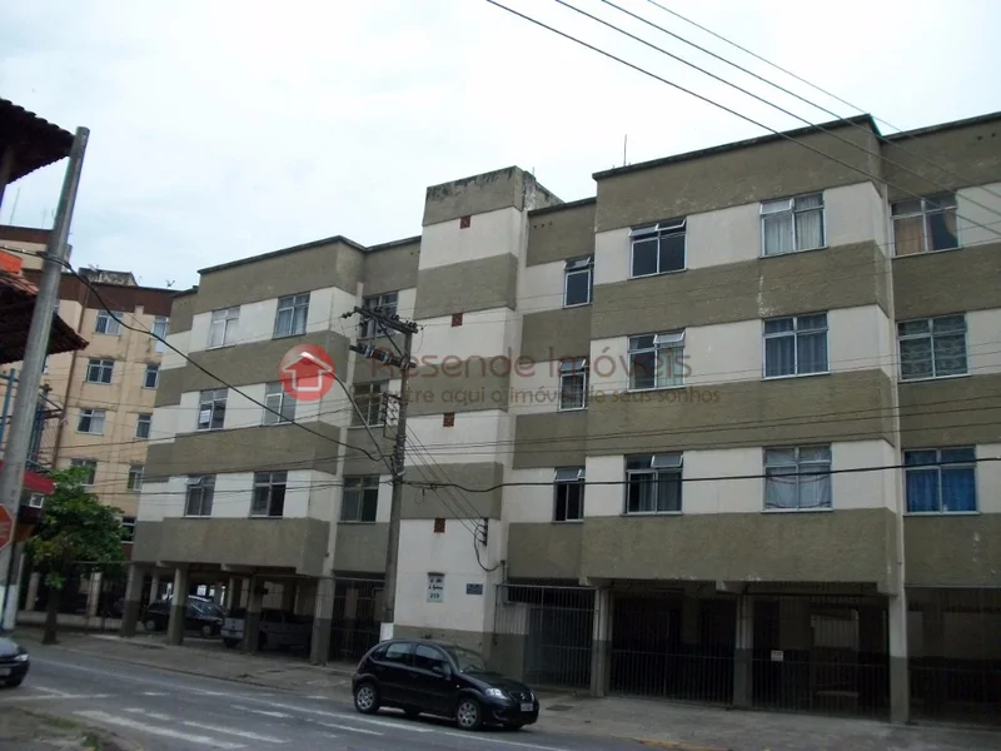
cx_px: 500
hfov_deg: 56.8
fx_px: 925
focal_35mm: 32
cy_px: 376
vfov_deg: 44.2
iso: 271
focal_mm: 5.7
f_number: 2.9
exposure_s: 1/500
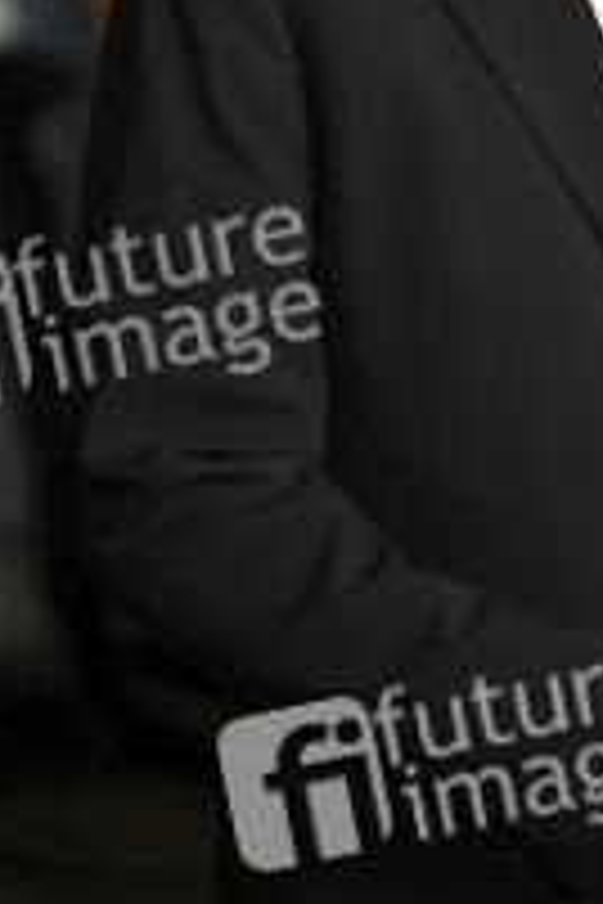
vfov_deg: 6.7
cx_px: 583
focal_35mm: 309
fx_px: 7763
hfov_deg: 4.4
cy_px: 90
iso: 1000
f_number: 4
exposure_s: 1/250
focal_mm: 155
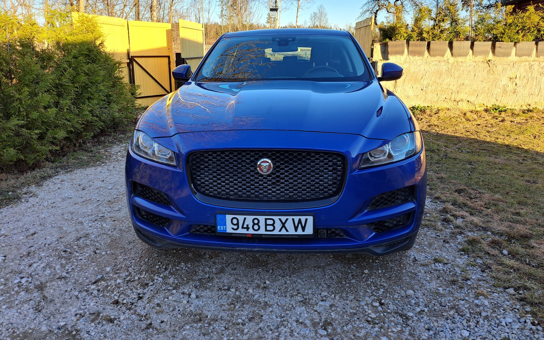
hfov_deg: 70.4
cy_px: 145
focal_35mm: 26
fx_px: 385
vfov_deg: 47.4
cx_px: 272
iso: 50
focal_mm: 5.23
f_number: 1.8
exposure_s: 1/409
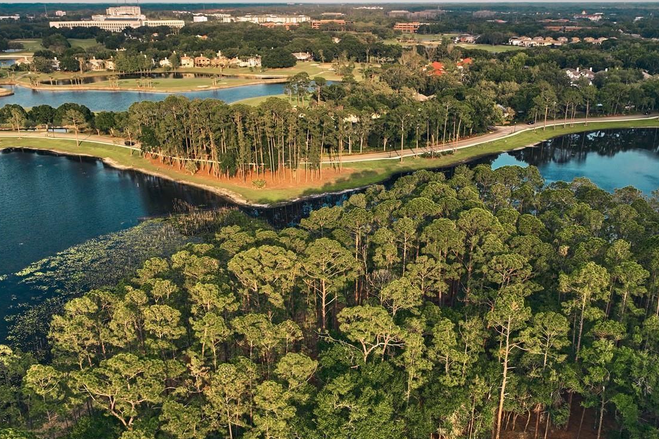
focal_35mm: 36
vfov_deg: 36.4
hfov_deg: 53.1
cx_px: 353
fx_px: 659
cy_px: 301
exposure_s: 1/200
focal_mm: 12.29
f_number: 2.8
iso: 200
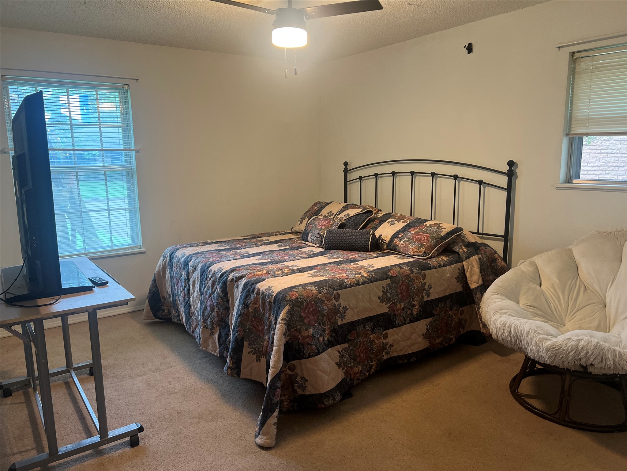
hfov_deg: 67.3
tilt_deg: -10.8
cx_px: 314
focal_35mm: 26
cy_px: 236
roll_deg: +1.0
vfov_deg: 53.1
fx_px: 471
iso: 250
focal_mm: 5.7
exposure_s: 1/60
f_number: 1.5
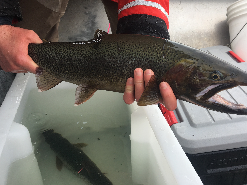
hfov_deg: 55.2
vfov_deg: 42.9
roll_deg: -2.4
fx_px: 235
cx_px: 138
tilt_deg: -29.7
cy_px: 81
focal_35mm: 33
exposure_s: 1/363
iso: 25
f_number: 2.2
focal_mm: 4.15
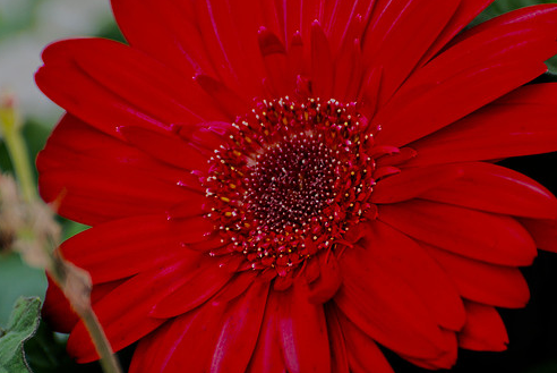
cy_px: 215
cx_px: 303
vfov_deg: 2.6
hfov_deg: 3.9
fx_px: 8207
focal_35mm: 530
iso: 200
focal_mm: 300
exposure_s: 1/50
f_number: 5.6
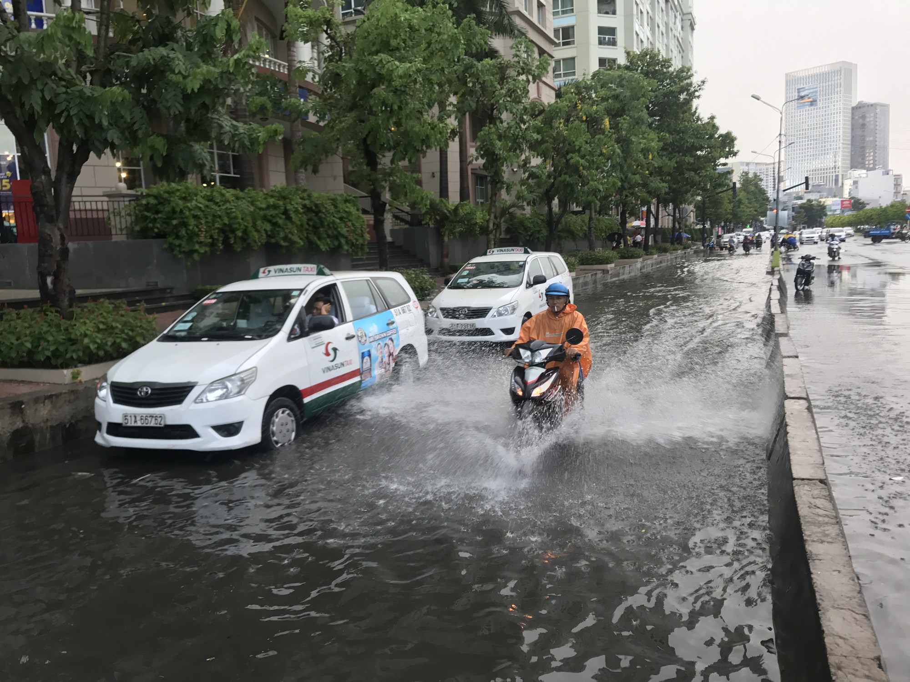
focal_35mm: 28
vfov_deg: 49.7
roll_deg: +2.7
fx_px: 736
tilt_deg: -6.6
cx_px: 455
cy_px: 341
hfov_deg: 63.4
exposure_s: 1/100
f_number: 1.8
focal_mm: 3.99
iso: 32
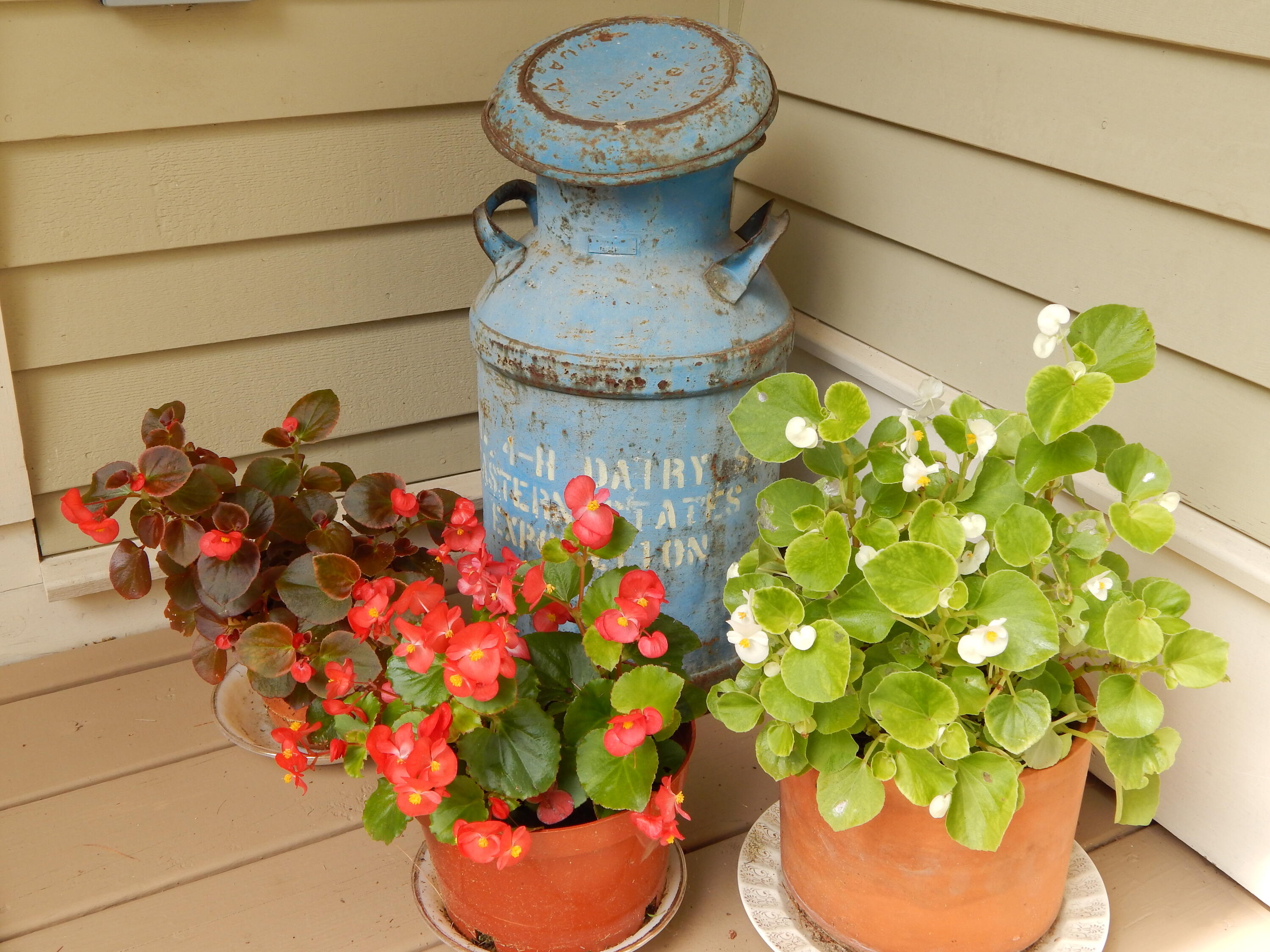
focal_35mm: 38
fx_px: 1394
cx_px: 635
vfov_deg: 37.7
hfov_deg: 49.0
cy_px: 476
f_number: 3.4
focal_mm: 6.8
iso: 125
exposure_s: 1/250
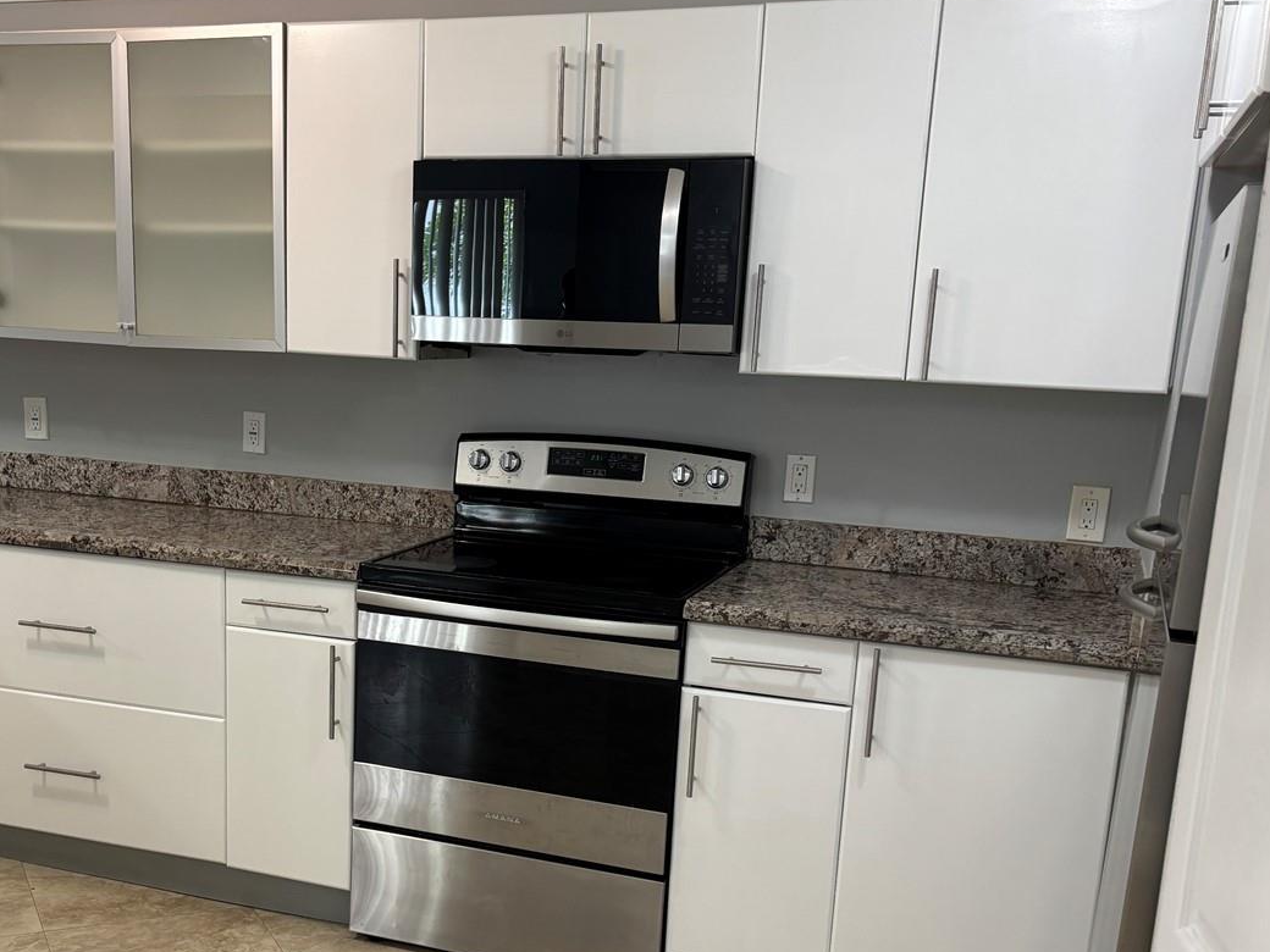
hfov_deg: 46.3
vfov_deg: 35.6
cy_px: 636
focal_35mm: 40
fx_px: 1468
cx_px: 468
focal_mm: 5.96
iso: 125
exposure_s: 1/60
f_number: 1.6
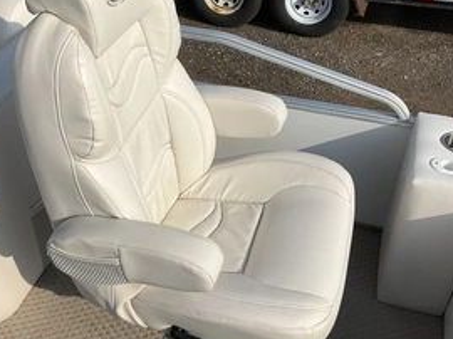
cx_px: 203
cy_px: 151
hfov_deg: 43.8
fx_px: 562
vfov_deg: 33.5
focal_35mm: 43
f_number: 1.8
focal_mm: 3
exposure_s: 1/3322
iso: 25
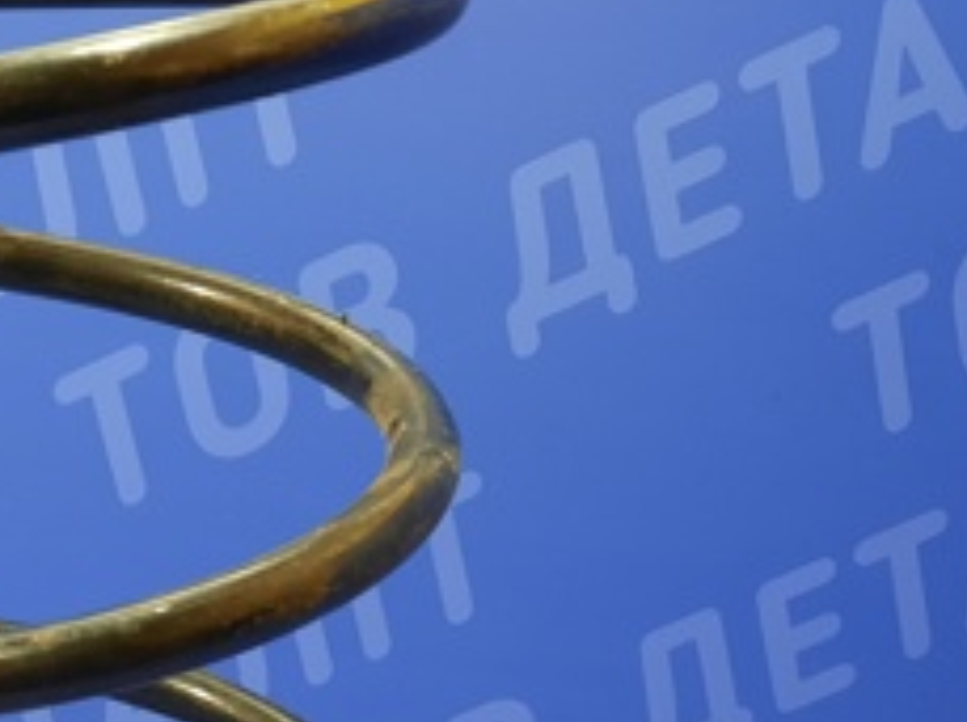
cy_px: 823
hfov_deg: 26.4
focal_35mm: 70
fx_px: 1952
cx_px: 4
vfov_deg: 19.9
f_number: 2
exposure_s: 1/25
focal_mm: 4.6
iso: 400
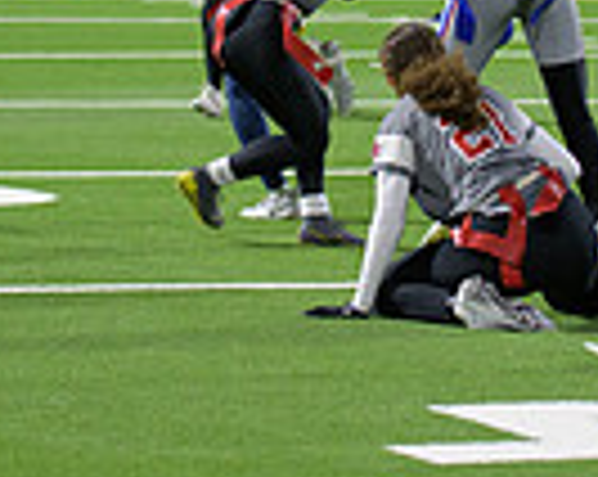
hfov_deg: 6.7
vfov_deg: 5.4
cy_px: -92
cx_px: 270
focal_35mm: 287
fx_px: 5072
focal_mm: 70
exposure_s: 1/200
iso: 1250
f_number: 2.8
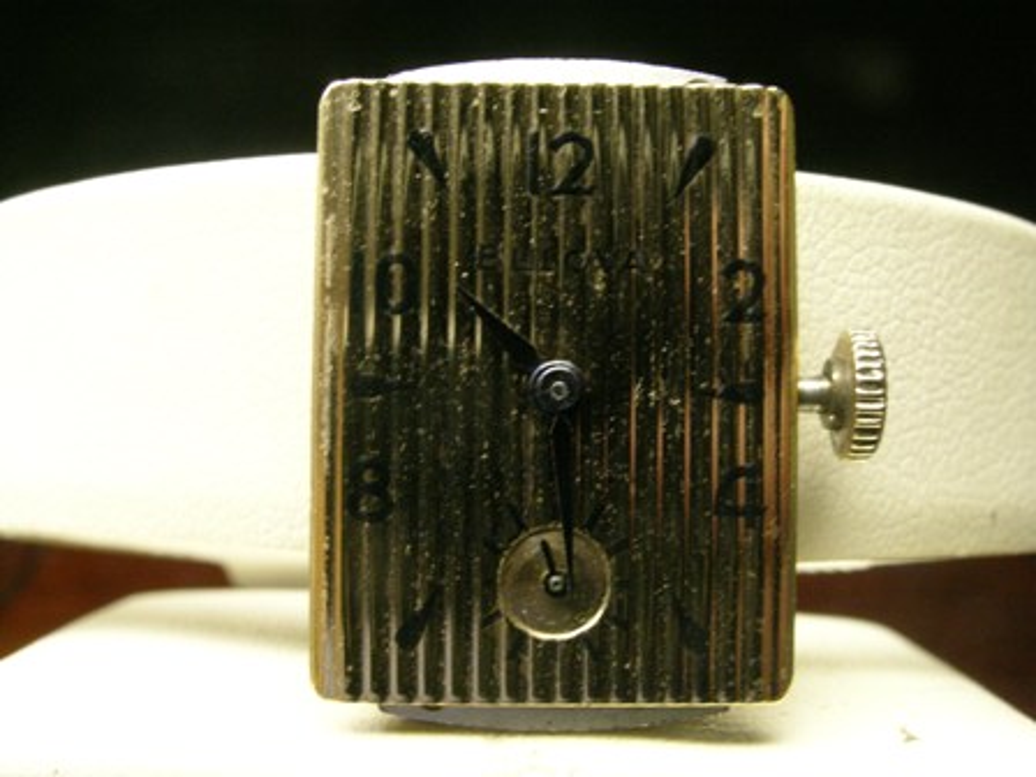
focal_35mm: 46
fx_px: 1377
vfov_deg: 31.5
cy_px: 388
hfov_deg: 41.2
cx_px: 518
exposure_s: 1/3.1
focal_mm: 9.5
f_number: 6.6
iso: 200
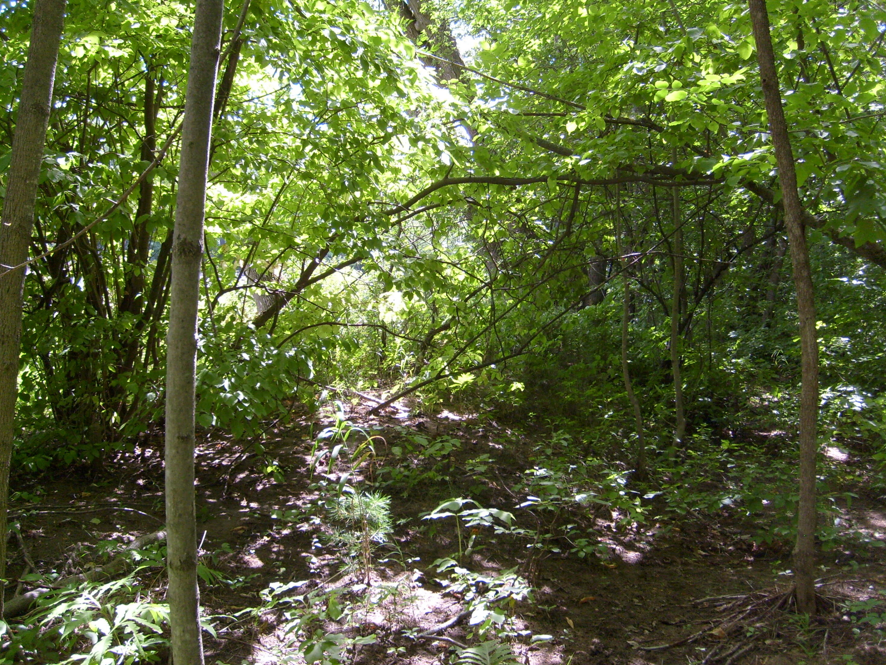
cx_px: 435
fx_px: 921
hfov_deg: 51.4
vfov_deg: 39.7
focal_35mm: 36
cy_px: 326
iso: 80
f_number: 2.8
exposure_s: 1/125
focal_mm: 5.8
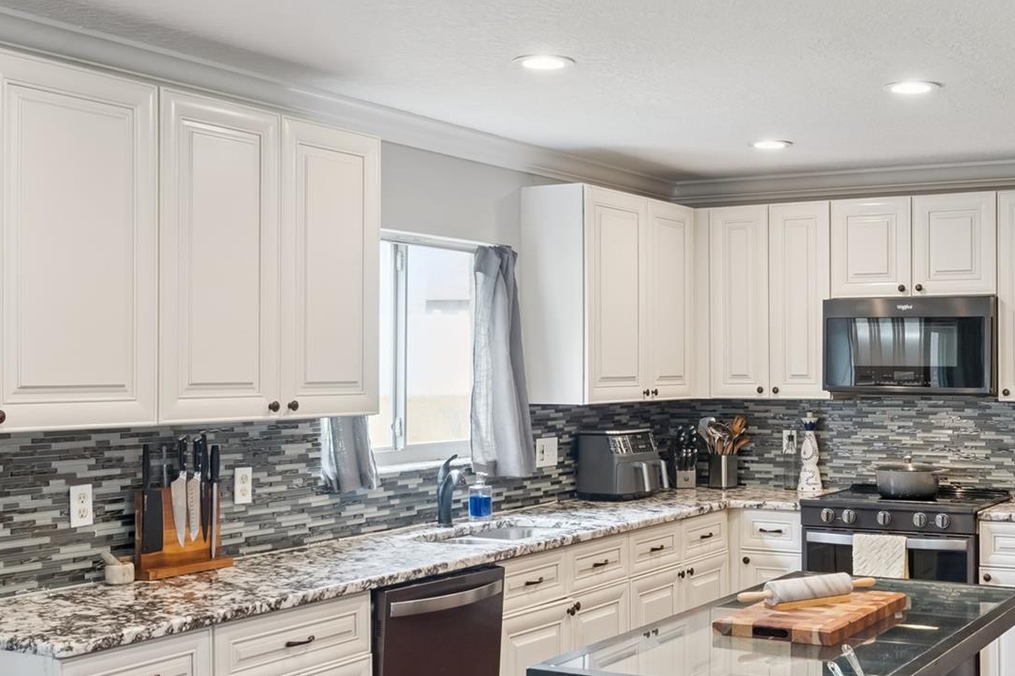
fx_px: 1296
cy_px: 384
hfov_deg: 42.2
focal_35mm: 46
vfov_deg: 29.2
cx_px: 669
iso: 800
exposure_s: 1/20
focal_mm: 21.1
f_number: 10
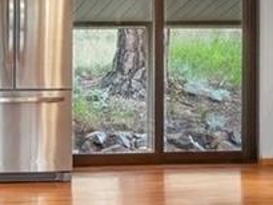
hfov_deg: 14.9
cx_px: -121
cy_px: 55
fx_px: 977
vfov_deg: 12.0
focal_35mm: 124
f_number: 8
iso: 500
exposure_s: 1/15
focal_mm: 11
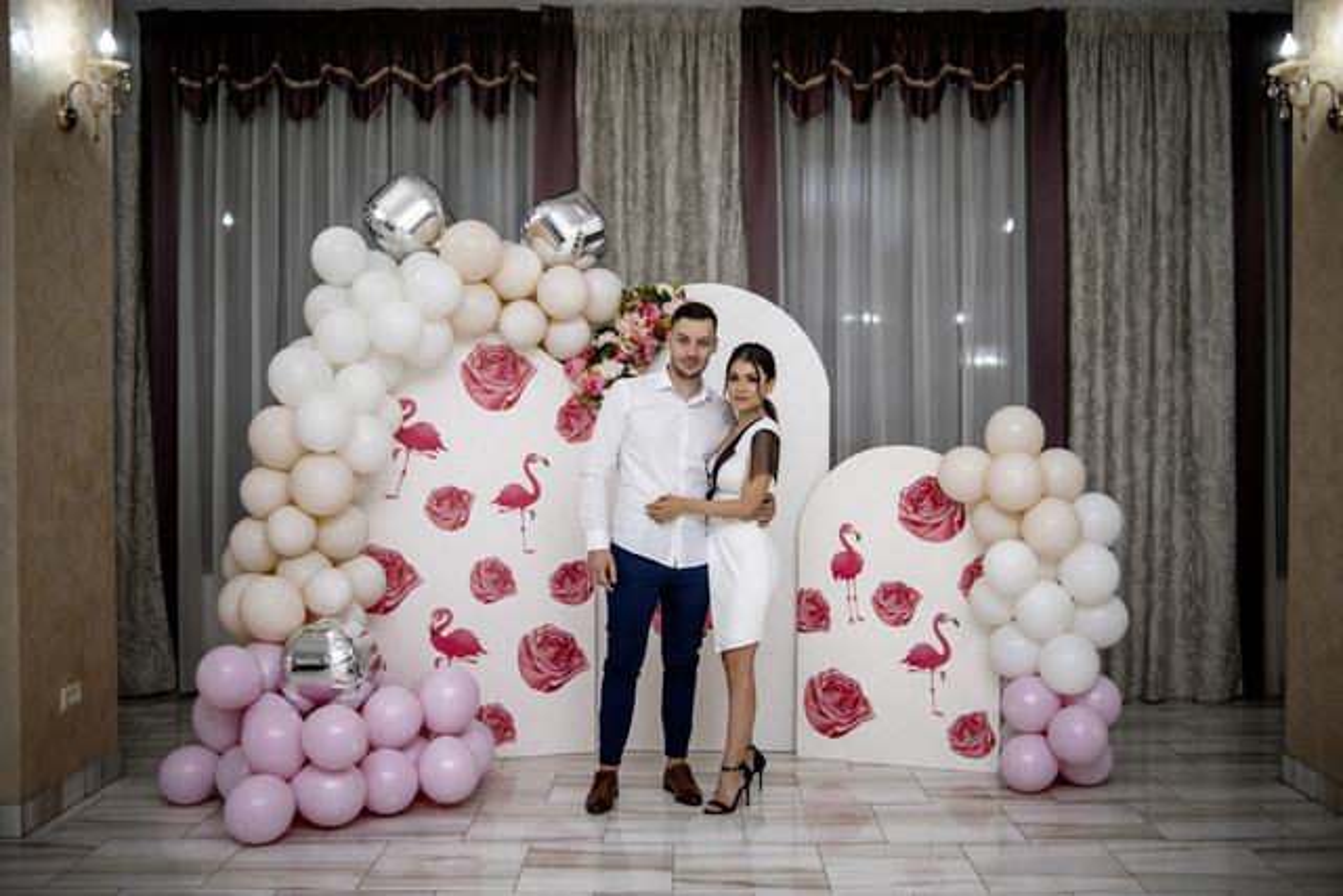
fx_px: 1306
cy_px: 448
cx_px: 672
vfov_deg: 37.9
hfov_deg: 54.4
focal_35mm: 35
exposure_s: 1/160
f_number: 2
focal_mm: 23
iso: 800
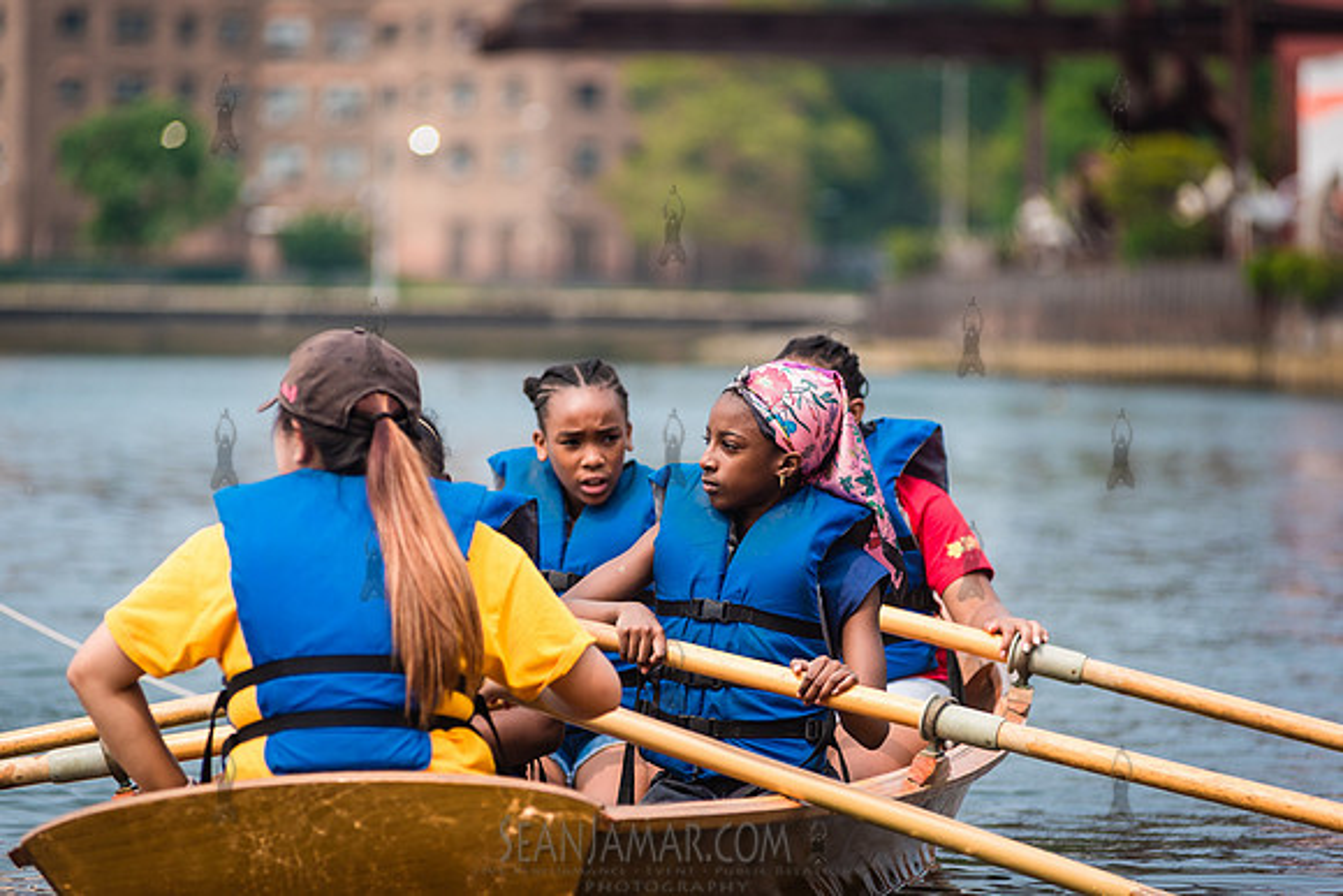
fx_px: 6903
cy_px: 448
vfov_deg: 7.4
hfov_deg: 11.1
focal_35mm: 185
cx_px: 672
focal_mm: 185
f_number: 4
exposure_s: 1/2000
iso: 250
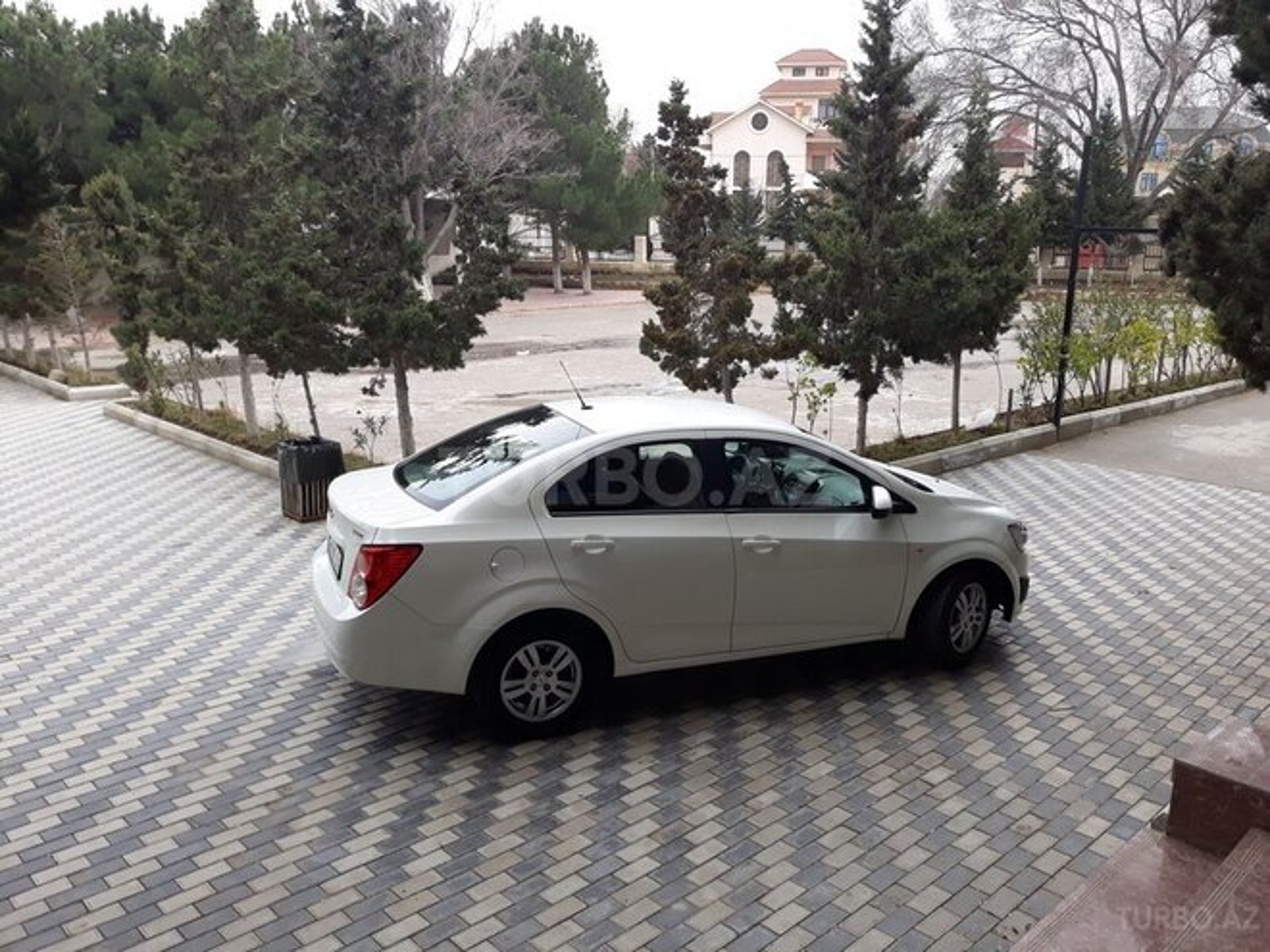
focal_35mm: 27
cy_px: 476
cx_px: 635
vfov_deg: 51.4
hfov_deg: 65.3
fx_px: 991
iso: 40
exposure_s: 1/395
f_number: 1.7
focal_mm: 3.71
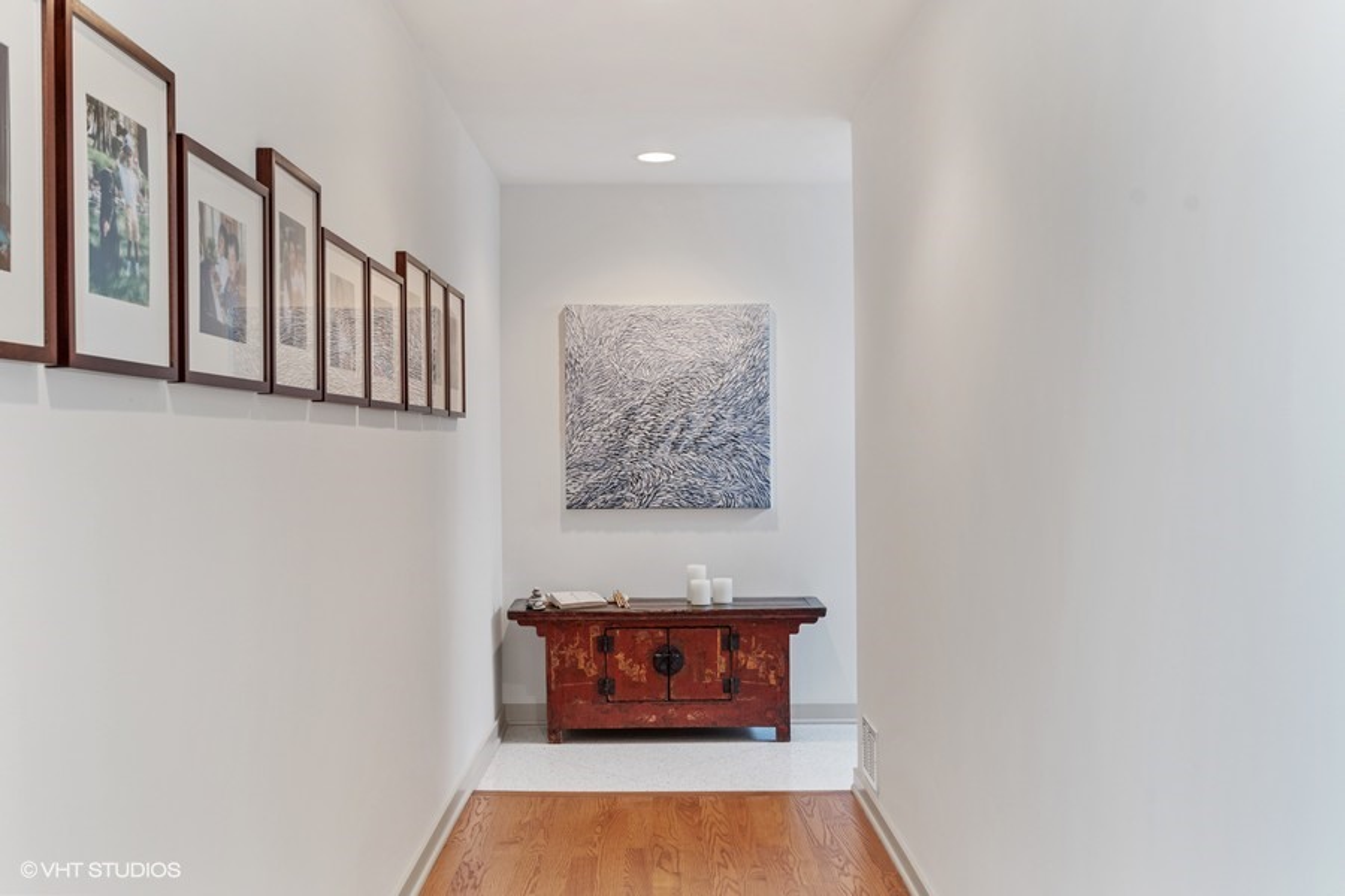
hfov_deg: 53.1
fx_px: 1345
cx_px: 672
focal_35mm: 36
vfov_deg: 36.9
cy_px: 448
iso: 200
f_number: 8
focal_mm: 24
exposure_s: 1/1.67
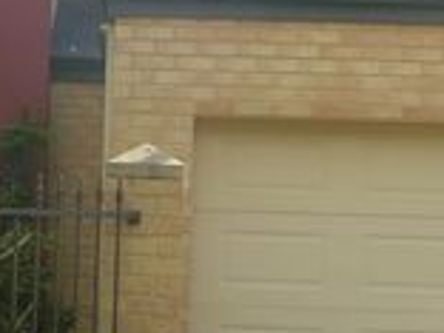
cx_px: 26
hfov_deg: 14.9
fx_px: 1680
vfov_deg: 11.3
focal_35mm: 131
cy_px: 98
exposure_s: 1/206
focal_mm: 5.7
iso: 50
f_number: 4.9
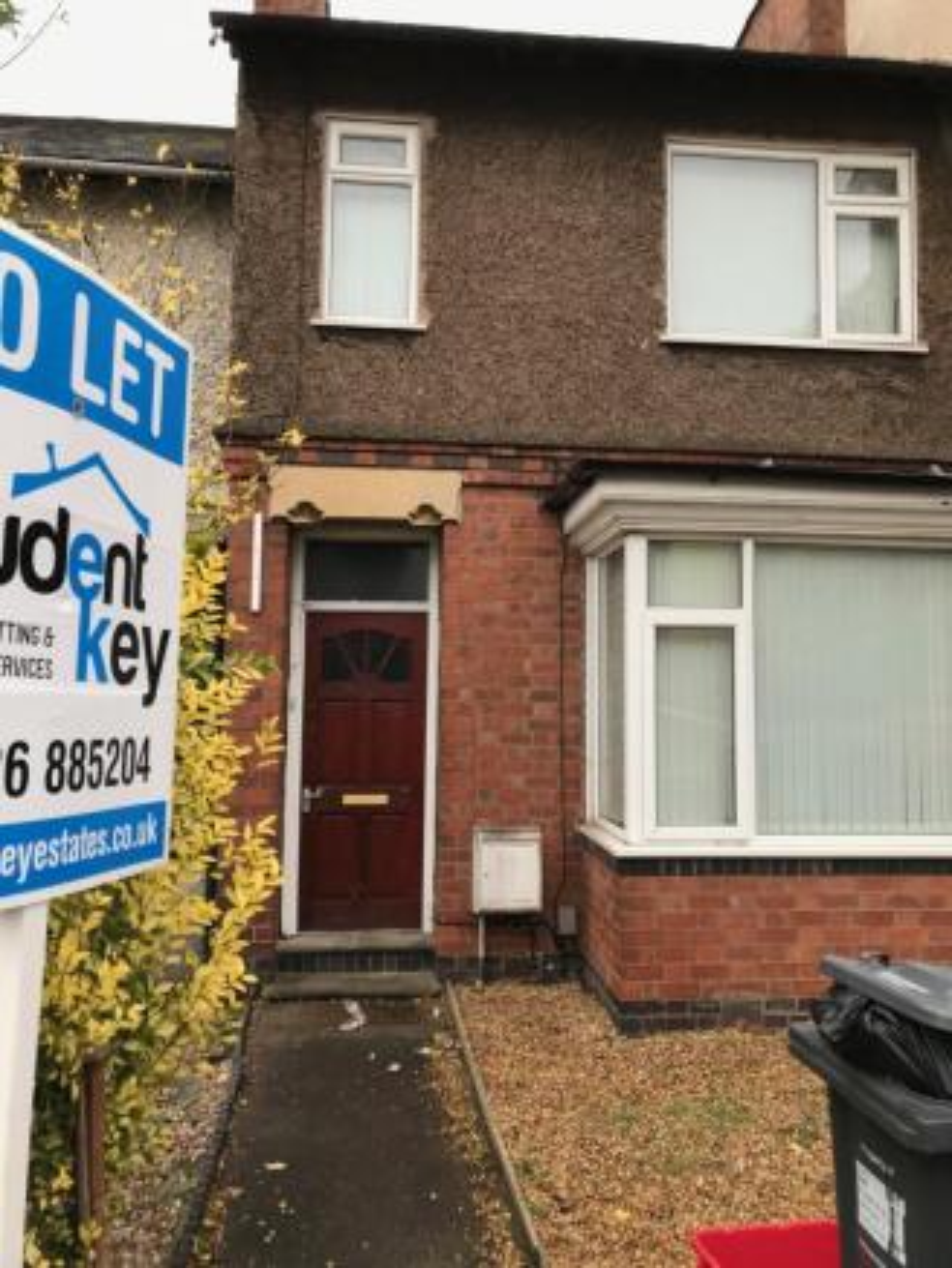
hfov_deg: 49.8
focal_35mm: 28
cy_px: 634
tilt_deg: +4.7
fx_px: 1026
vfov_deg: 63.4
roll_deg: -0.3
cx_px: 476
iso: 32
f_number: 1.8
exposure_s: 1/100
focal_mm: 3.99
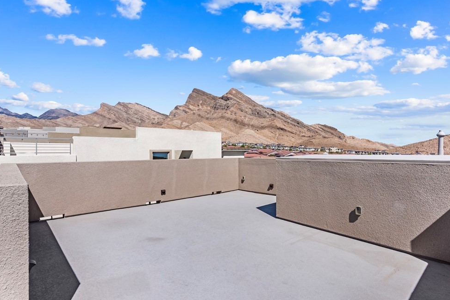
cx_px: 240
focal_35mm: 19
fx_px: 237
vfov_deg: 64.6
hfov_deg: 86.8
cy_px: 150
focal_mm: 17
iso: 400
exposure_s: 1/8000
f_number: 8
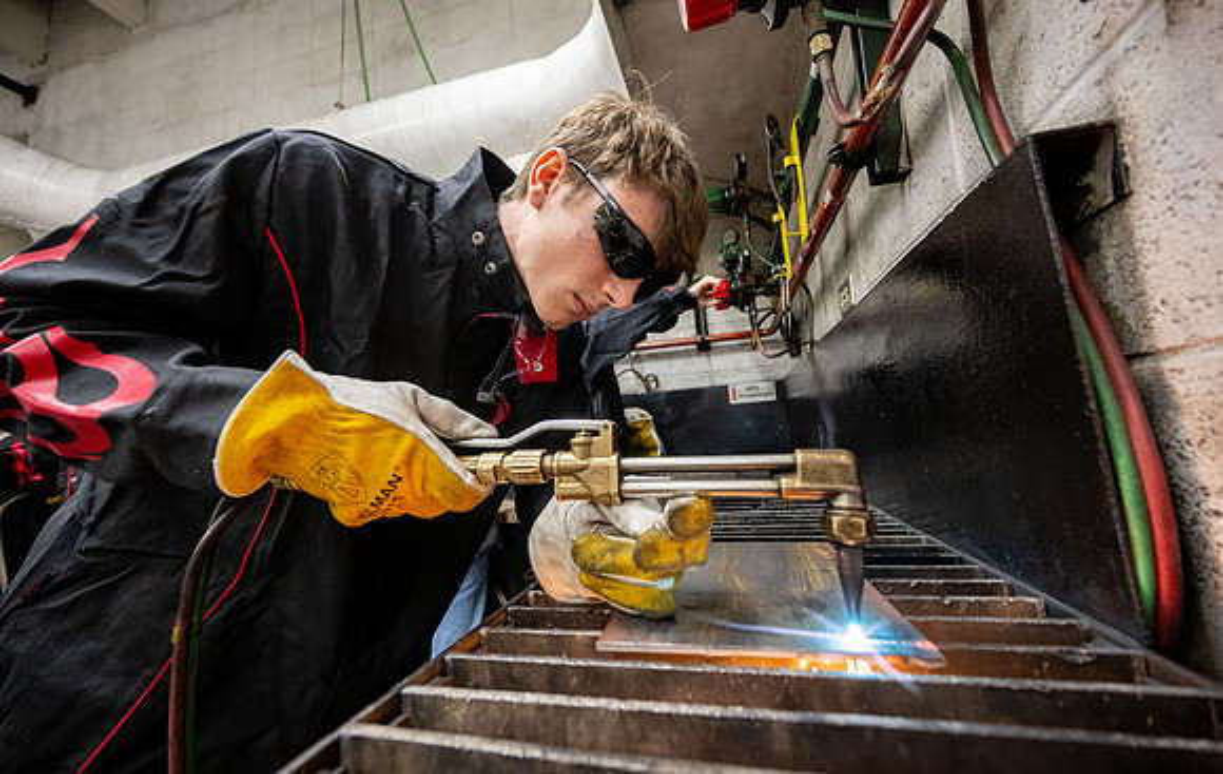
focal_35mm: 15
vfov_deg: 76.5
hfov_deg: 102.5
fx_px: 491
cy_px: 387
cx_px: 611
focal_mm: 14
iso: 2500
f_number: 4
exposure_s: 1/200
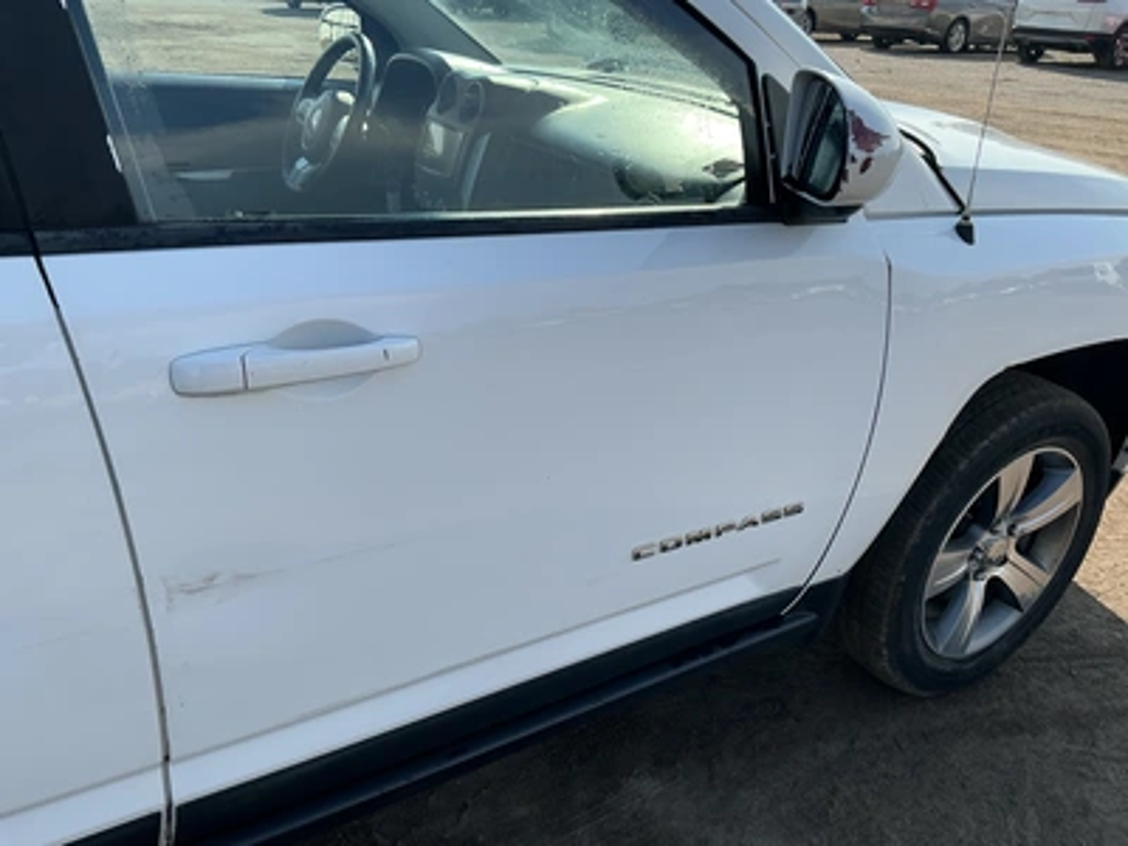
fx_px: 912
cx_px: 564
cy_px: 423
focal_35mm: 28
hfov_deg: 63.4
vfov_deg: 49.7
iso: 25
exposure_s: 1/869
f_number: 1.8
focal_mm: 3
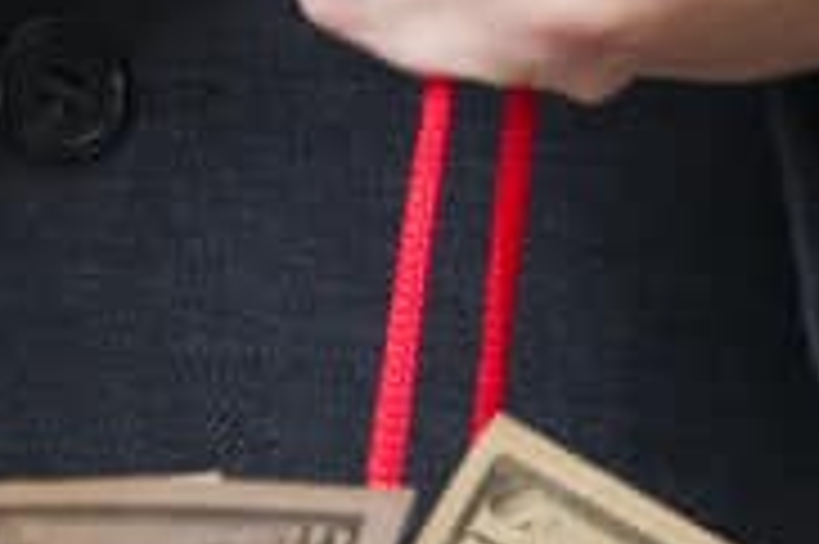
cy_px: 83
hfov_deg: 4.9
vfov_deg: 3.2
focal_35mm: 423
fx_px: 9614
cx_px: 27
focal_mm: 75
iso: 400
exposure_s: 1/80
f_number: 7.1
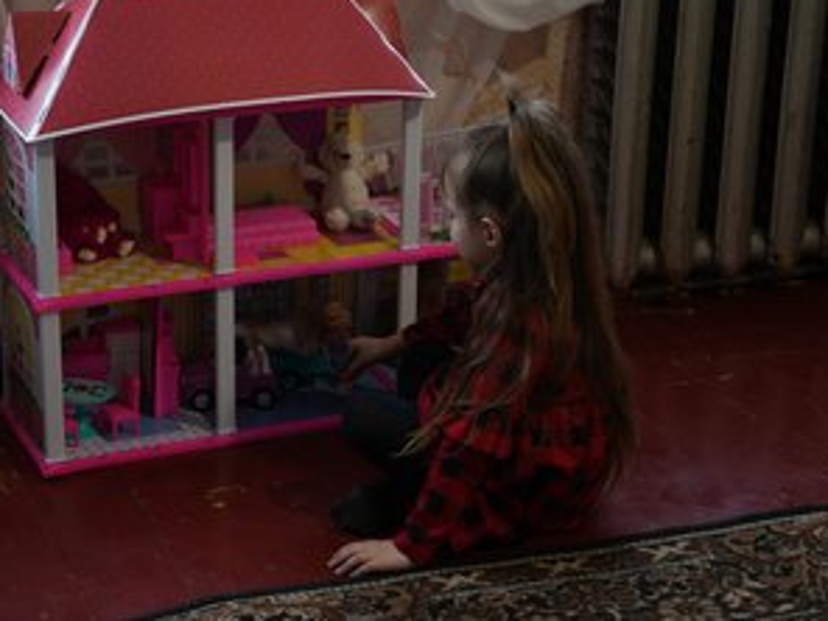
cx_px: 285
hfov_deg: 21.5
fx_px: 2177
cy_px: 250
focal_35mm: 91
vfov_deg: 16.2
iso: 800
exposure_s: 1/50
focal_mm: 70
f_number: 2.8
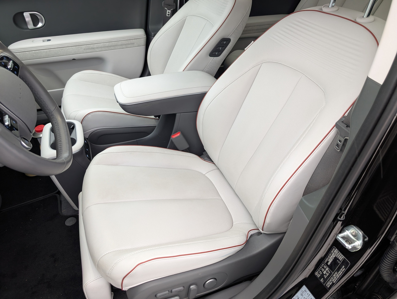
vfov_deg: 56.9
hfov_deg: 71.5
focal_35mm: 24
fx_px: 276
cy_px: 150
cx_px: 198
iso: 90
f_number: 1.68
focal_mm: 6.9
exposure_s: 1/23.8
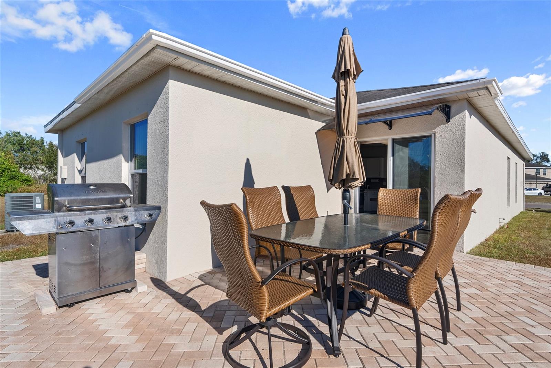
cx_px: 276
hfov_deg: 90.0
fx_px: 276
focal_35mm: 18
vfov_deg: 67.4
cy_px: 184
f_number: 8
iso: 100
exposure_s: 1/40
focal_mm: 18
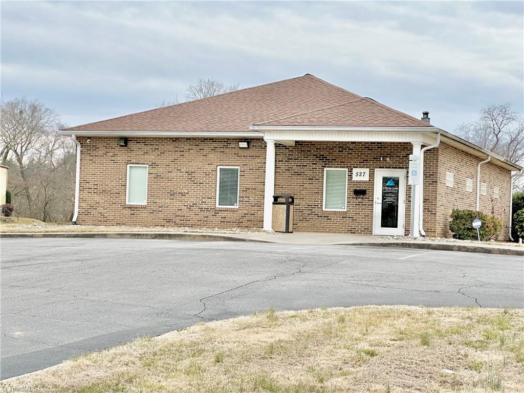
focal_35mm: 77
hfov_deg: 25.3
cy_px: 196
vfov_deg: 19.1
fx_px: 1166
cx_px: 262
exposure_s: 1/259
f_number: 2.8
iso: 32
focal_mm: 9
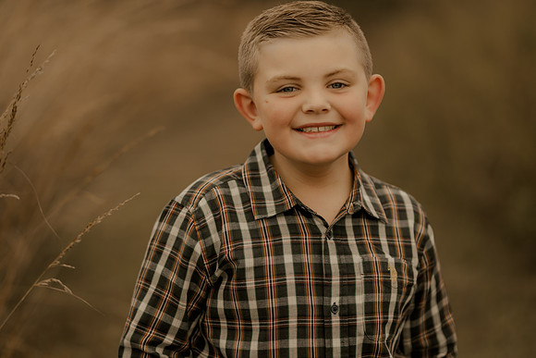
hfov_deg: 23.9
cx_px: 268
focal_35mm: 85
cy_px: 179
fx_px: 1266
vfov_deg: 16.1
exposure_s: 1/640
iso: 200
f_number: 1.6
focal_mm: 85
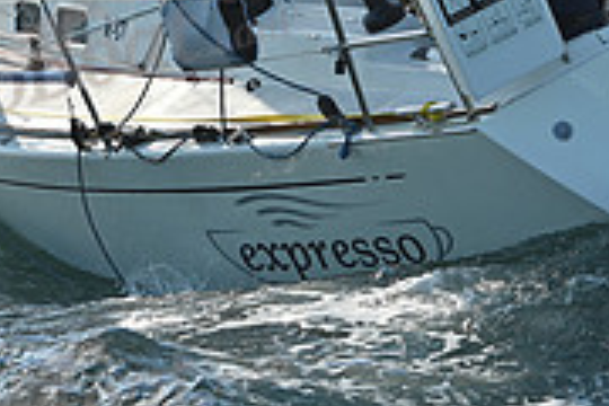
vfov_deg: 6.1
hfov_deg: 9.1
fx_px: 3806
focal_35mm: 225
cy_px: -151
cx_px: 467
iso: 320
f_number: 7.1
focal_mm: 70
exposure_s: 1/1250
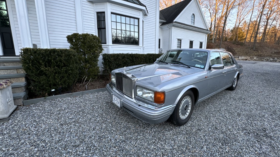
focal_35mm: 16
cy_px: 73
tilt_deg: -10.5
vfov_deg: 67.0
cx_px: 147
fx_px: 119
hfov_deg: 99.3
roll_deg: -0.8
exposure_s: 1/99
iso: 50
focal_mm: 2.22
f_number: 2.2
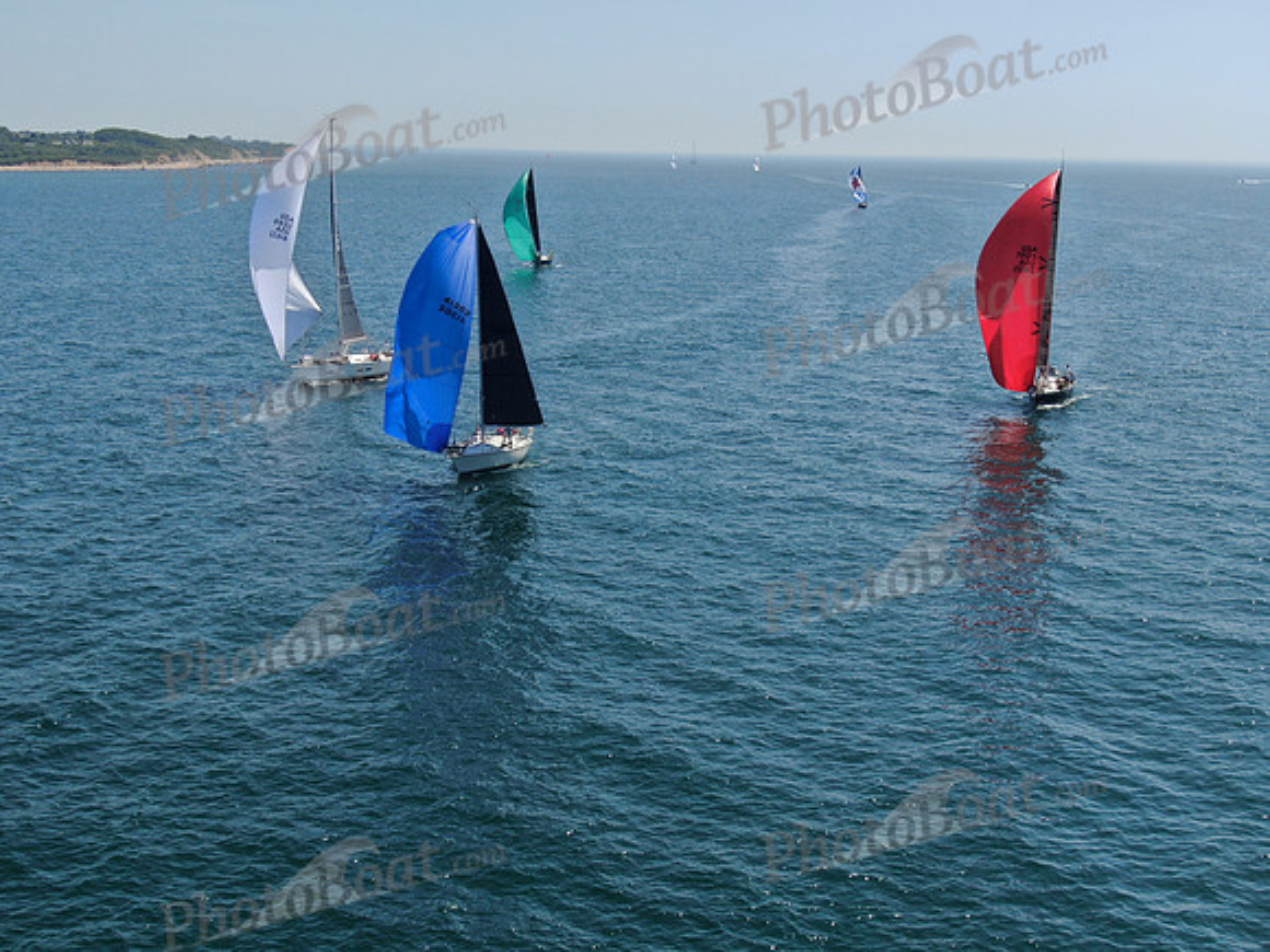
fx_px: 1761
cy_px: 476
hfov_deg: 39.7
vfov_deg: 30.3
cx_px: 635
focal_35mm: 48
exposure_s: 1/1000
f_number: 3.8
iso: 100
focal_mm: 8.6
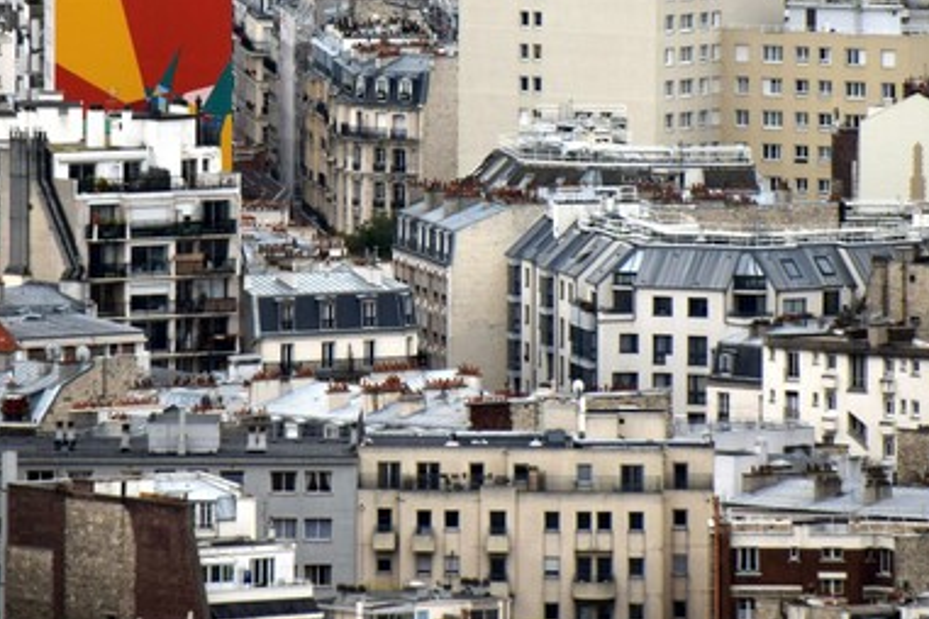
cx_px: 373
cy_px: 128
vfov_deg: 1.7
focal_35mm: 788
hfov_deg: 2.6
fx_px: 20333
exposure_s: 1/640
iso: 200
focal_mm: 250
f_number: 6.3
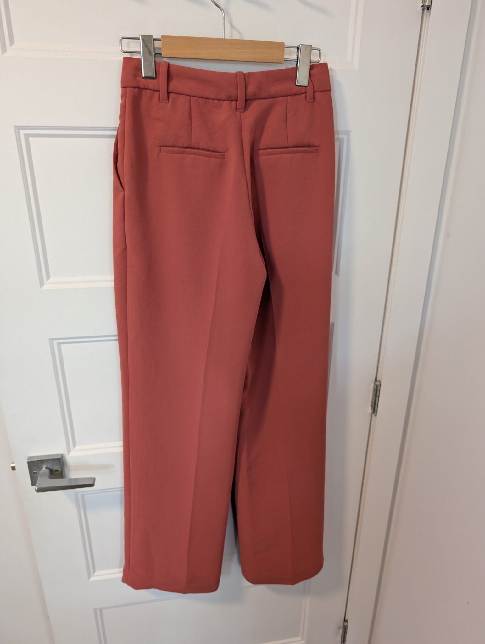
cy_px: 322
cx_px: 242
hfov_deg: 56.9
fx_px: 447
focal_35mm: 24
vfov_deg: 71.5
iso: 175
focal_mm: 6.9
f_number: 1.68
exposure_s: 1/40
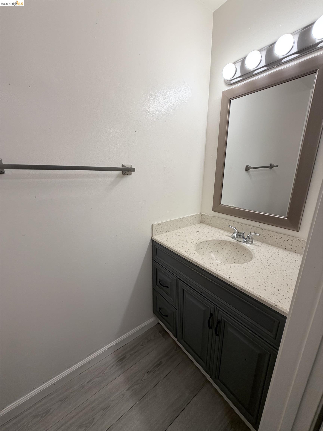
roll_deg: +0.2
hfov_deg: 85.7
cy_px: 216
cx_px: 162
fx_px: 174
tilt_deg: -15.7
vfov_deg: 102.1
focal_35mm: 14
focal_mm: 2.22
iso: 64
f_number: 2.2
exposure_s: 1/120
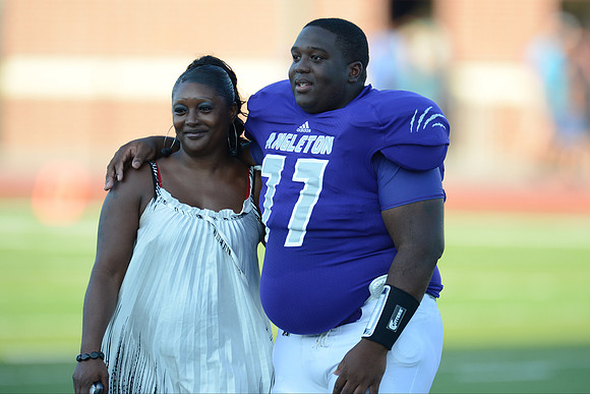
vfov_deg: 2.5
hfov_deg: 3.7
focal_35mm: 550
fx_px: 9016
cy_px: 197
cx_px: 295
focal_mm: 550
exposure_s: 1/1250
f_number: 4
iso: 800
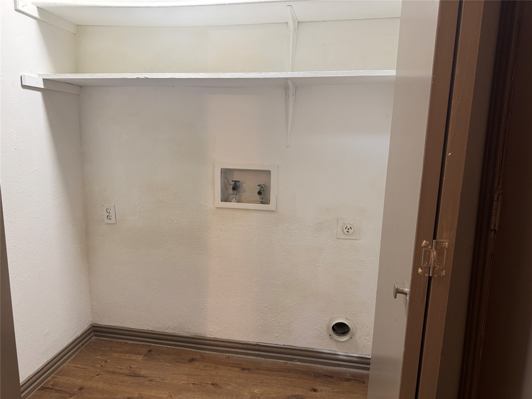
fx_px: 369
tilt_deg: -11.3
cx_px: 266
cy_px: 200
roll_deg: +0.3
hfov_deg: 71.6
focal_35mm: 24
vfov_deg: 56.8
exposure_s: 1/60
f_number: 1.78
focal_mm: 6.76
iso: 200
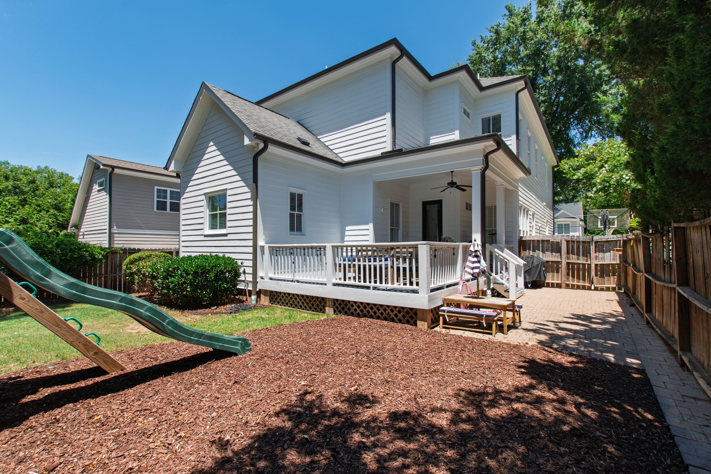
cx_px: 356
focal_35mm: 15
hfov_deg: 100.4
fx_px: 296
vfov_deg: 77.3
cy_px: 237
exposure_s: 1/100
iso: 100
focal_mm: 10
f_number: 8
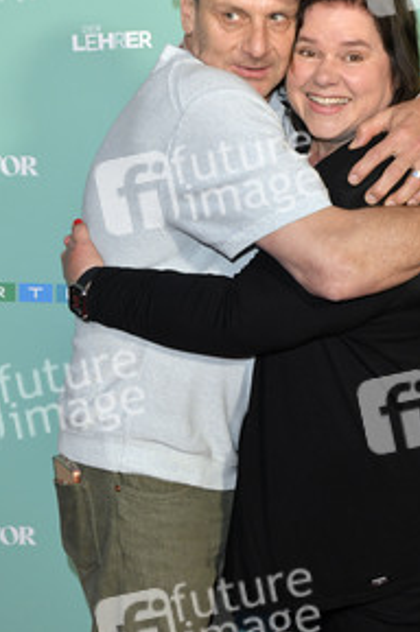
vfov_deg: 24.5
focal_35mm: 83
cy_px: 293
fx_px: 1456
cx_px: 271
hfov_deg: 16.4
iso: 1600
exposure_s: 1/250
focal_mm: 60
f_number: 6.3
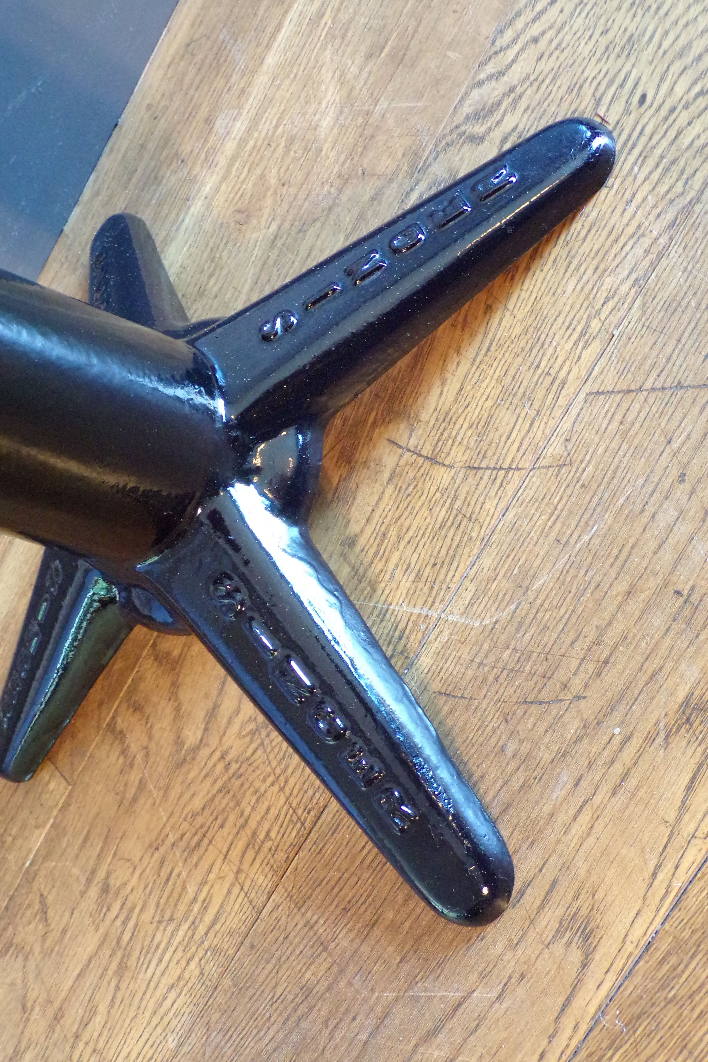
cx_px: 365
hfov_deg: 38.9
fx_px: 1003
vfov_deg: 55.8
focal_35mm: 34
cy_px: 527
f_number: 3.2
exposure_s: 1/17
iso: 708
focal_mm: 5.8
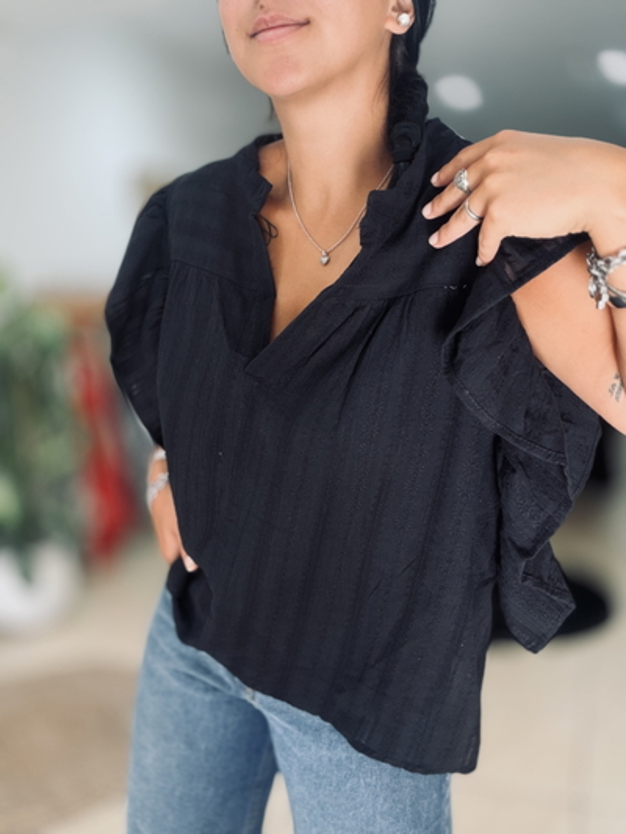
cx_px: 313
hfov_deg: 46.8
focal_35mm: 30
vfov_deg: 60.0
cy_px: 417
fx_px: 723
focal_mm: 2.71
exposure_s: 1/121
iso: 40
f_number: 1.9
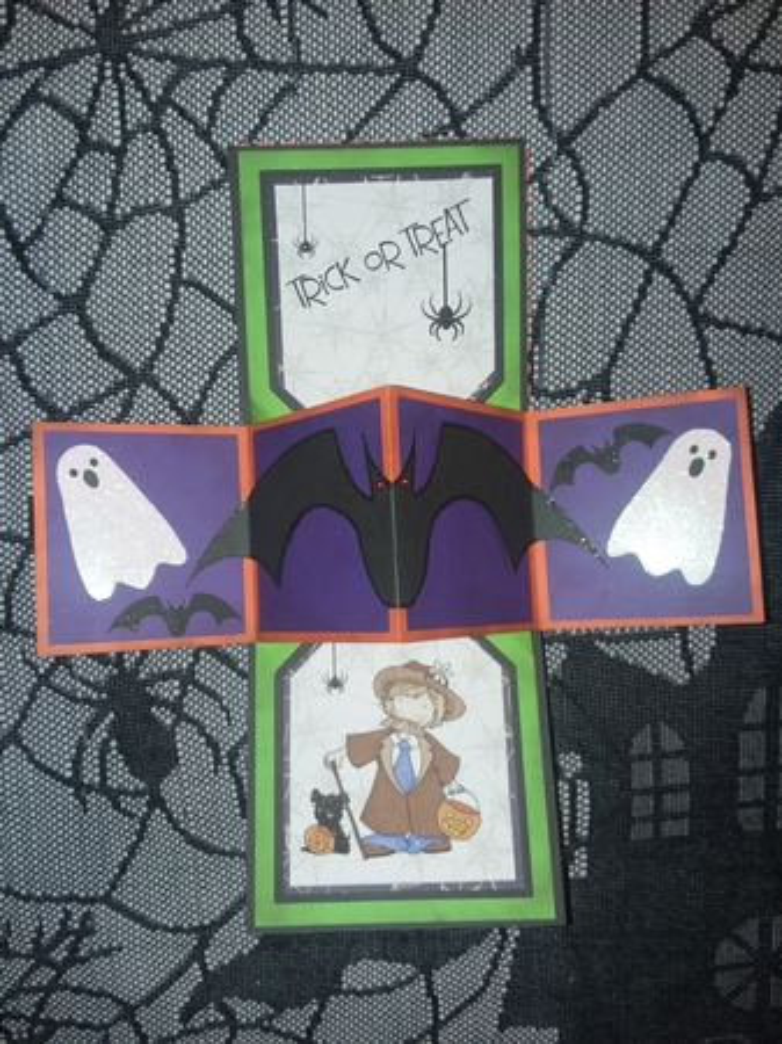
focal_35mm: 27
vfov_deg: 65.4
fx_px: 814
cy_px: 522
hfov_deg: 51.3
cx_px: 391
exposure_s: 1/120
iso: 80
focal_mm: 2.91
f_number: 1.9
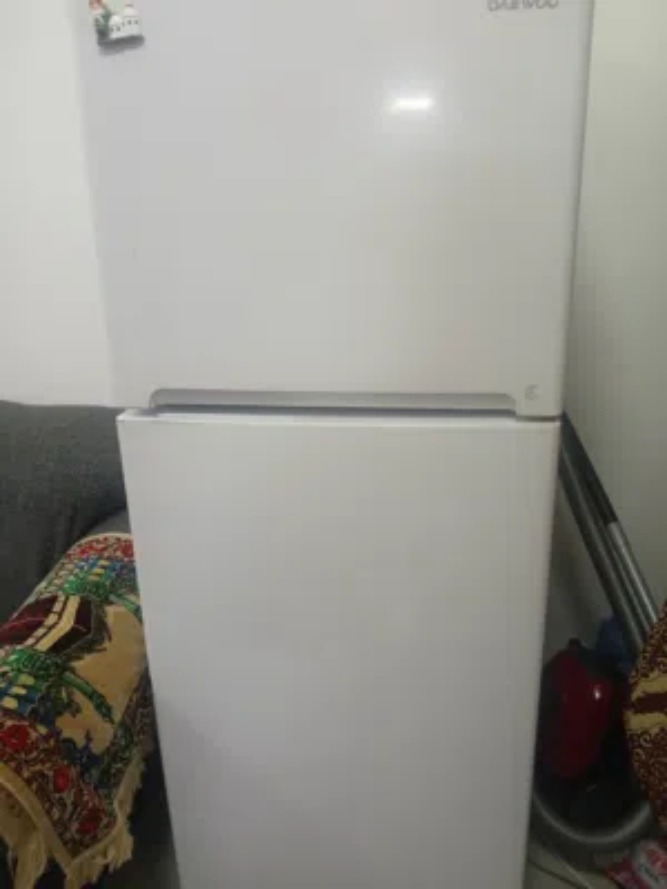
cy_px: 444
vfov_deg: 67.3
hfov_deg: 53.1
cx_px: 334
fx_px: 668
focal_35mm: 26
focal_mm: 3.98
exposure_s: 1/25
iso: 320
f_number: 1.8
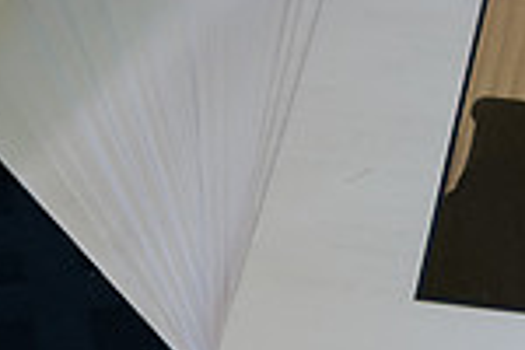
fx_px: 2479
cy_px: 2
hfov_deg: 11.9
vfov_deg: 8.0
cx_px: 539
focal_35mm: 170
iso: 640
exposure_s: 1/125
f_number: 3.2
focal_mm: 44
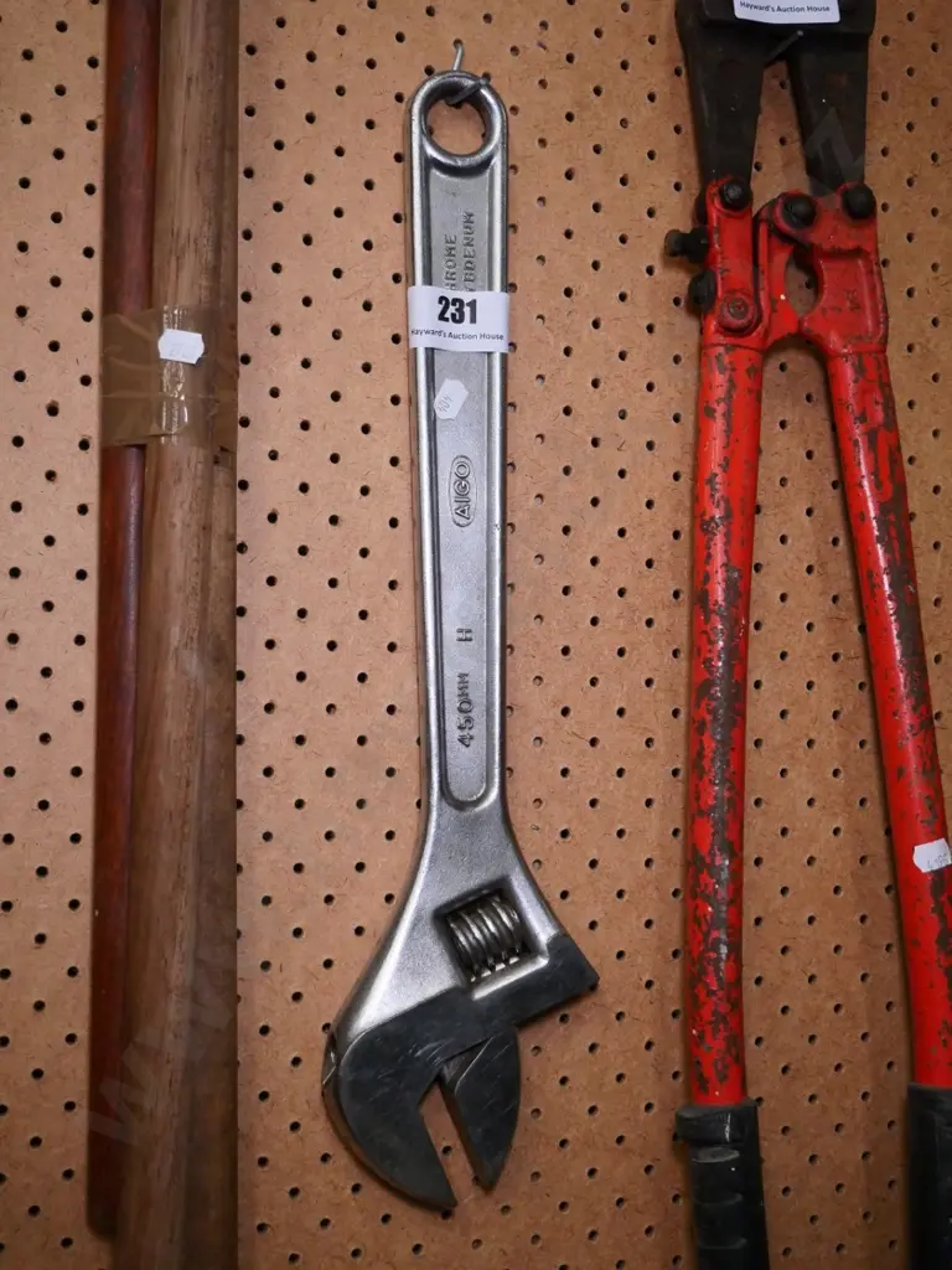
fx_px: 1613
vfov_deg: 42.9
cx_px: 476
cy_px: 635
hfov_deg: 32.9
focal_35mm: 44
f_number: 4.5
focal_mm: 22
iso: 3200
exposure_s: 1/640
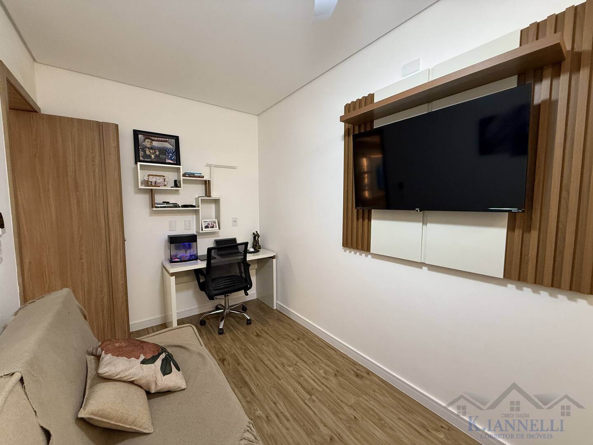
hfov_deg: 102.1
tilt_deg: -4.3
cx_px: 296
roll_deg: +0.1
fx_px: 240
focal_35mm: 14
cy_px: 222
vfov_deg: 85.7
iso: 320
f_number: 2.2
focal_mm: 2.22
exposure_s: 1/60
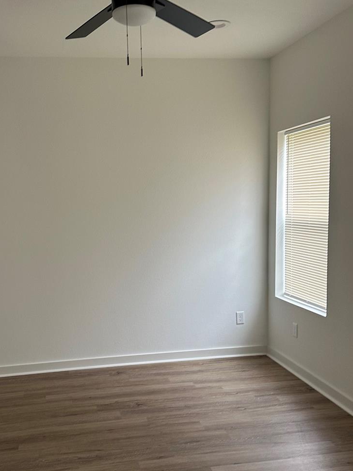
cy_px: 264
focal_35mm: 38
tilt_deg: -8.7
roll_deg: +1.9
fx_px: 516
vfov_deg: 48.9
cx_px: 139
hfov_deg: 37.6
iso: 200
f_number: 1.78
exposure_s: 1/60
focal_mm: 6.86
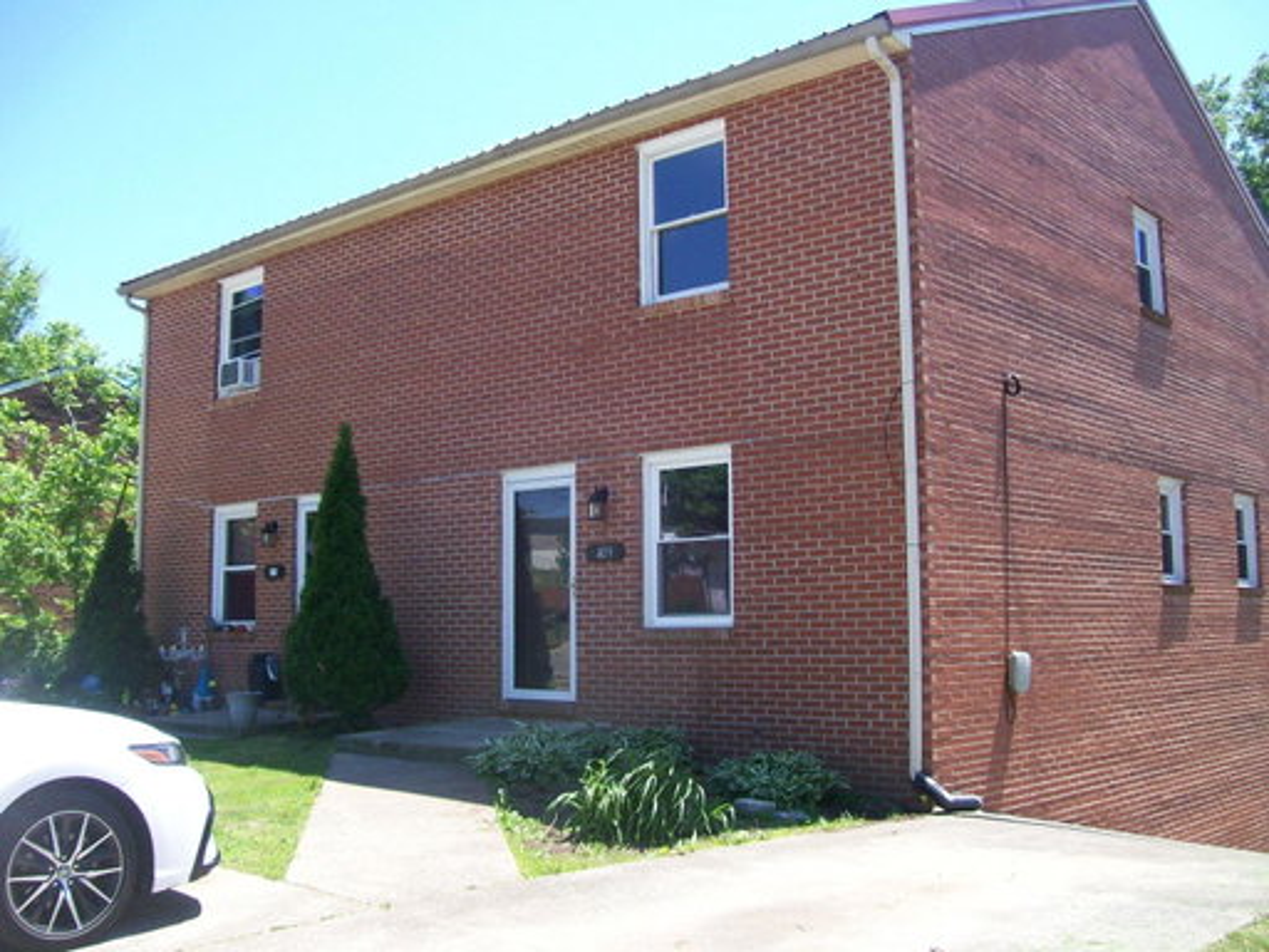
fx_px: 1320
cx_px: 634
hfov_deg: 51.4
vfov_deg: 39.7
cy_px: 476
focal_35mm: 36
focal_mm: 6
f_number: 2.7
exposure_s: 1/480
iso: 80
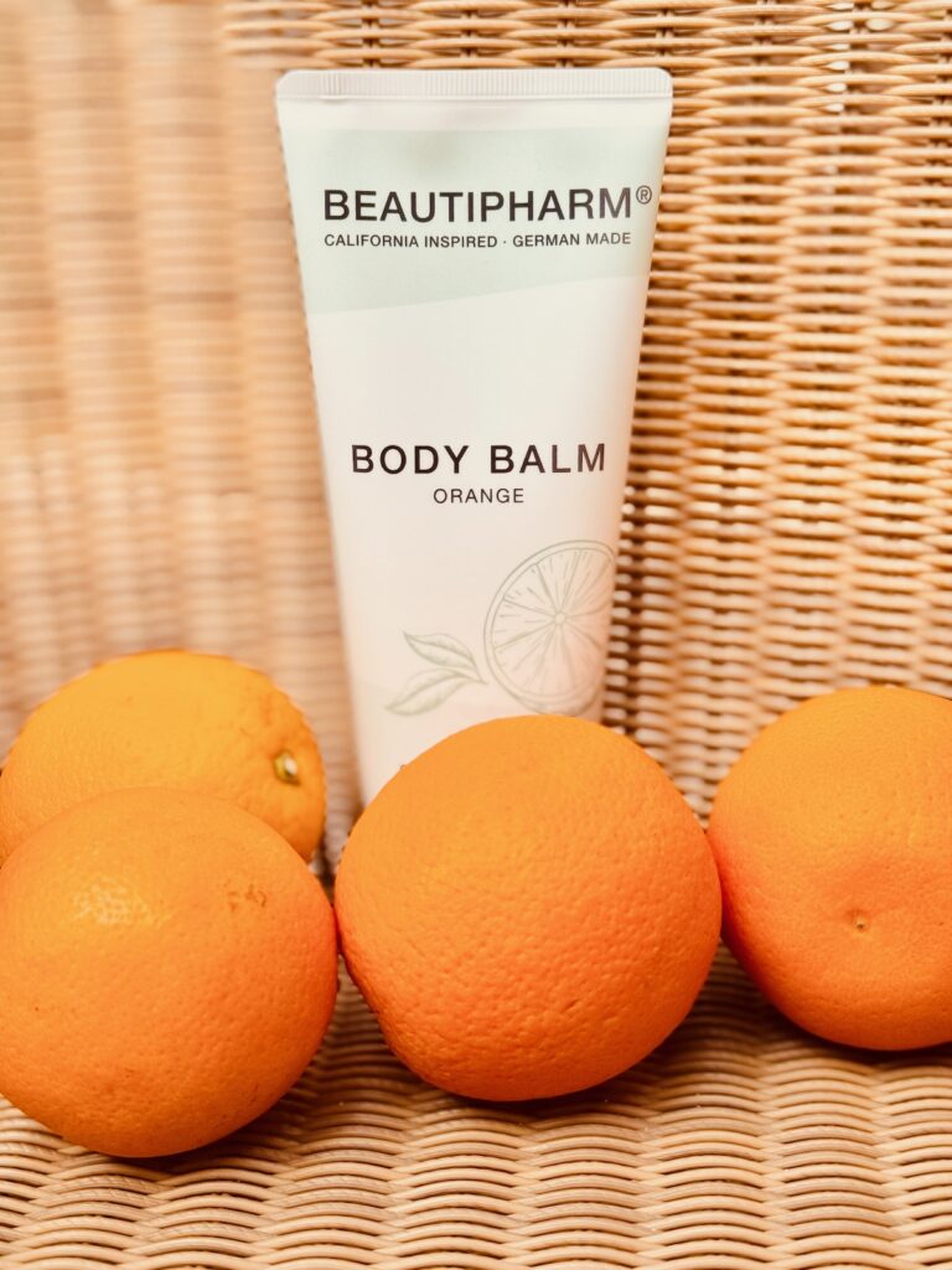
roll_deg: +3.1
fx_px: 1760
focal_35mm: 48
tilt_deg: -23.0
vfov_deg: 39.7
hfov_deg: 30.3
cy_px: 635
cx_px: 476
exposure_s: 1/3425
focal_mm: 6.76
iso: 64
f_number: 1.78
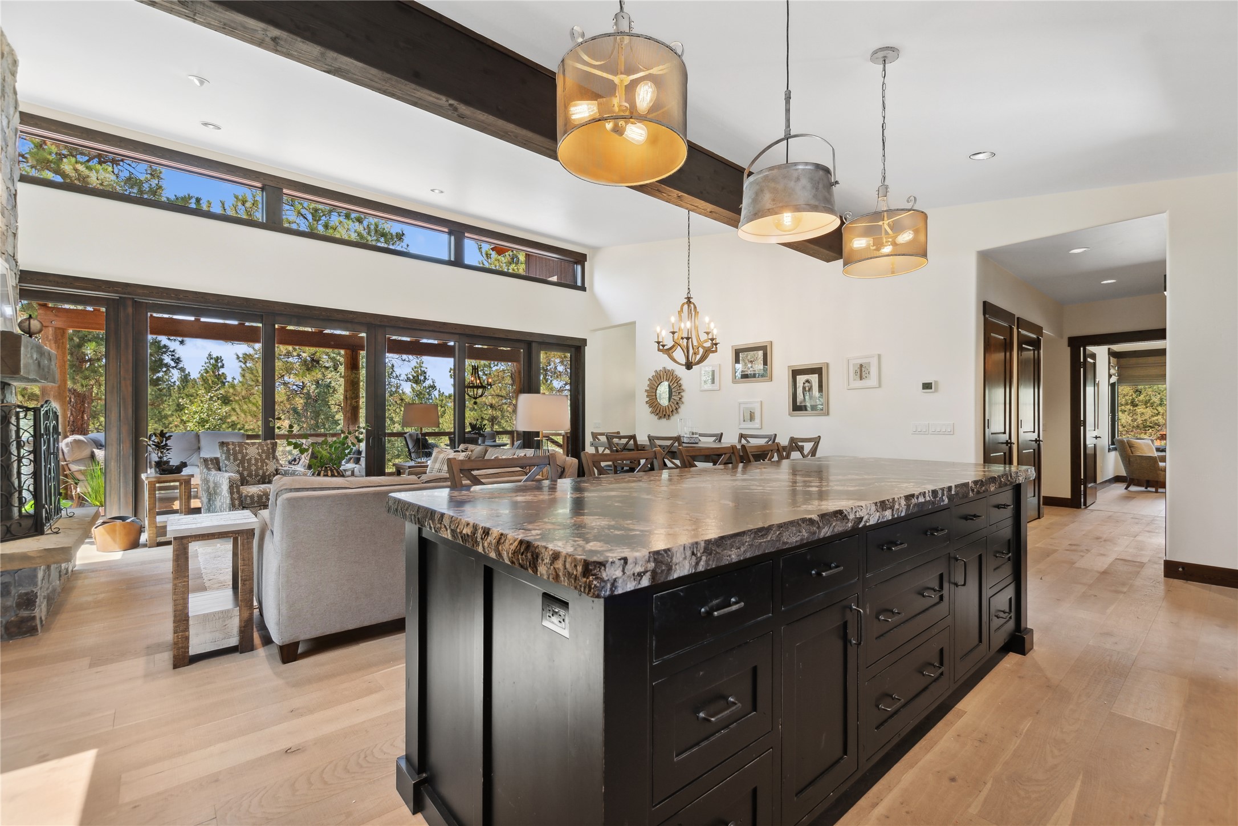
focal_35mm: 15
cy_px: 413
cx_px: 619
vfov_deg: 77.3
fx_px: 516
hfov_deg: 100.4
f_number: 6.3
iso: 200
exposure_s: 1/20
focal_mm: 10
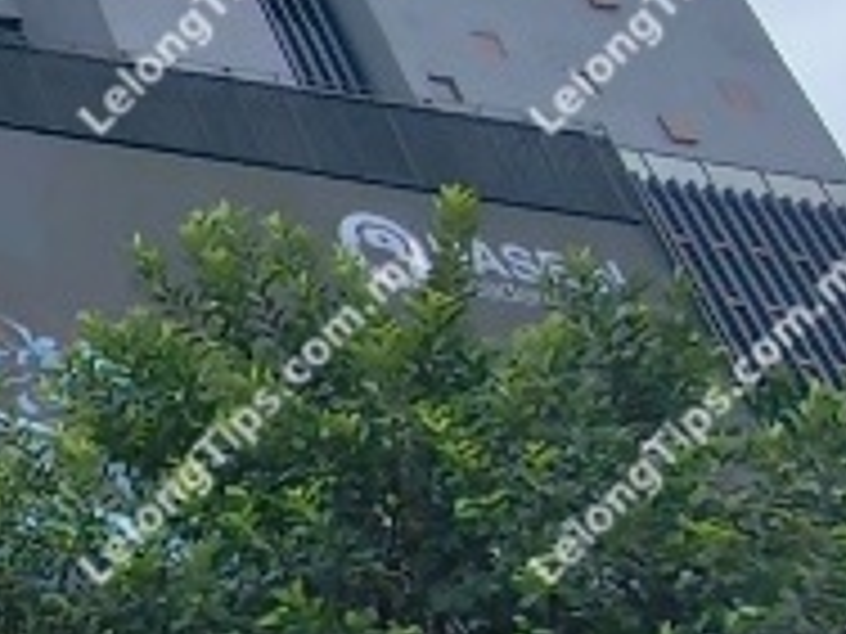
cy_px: -382
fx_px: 2468
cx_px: -1629
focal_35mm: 101
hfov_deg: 11.7
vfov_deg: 13.6
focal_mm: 1.65
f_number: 2.2
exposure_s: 1/316
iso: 50
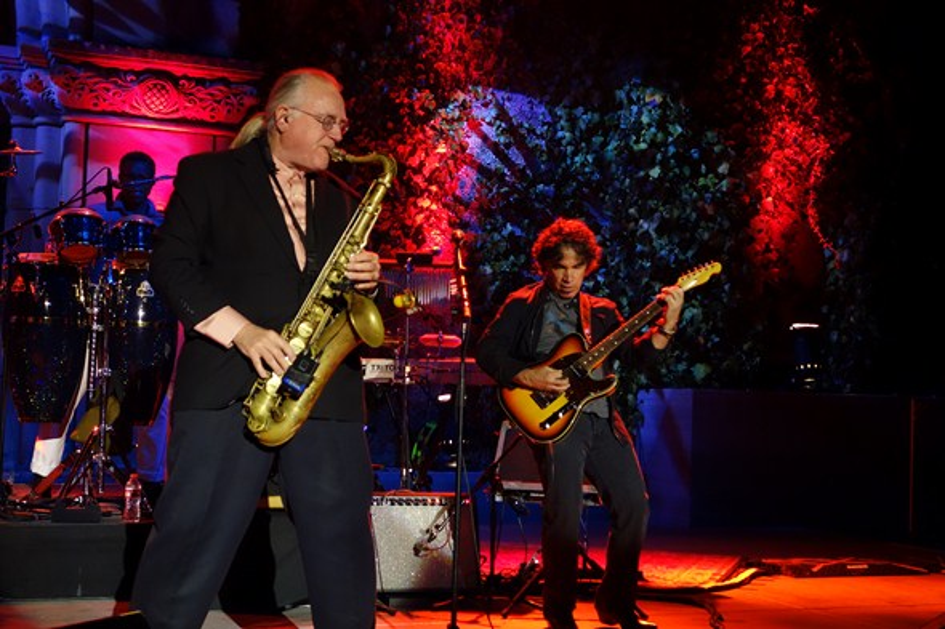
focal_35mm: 55
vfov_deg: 24.6
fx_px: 1443
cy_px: 314
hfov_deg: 36.3
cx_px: 472
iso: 640
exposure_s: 1/60
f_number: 3.5
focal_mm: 20.41
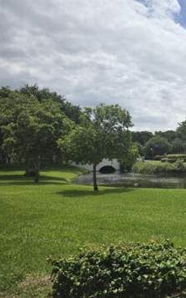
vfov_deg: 58.2
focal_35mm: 33
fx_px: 268
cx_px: 200
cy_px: 150
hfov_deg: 33.7
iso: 12
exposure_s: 1/934
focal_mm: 6.3
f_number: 1.7
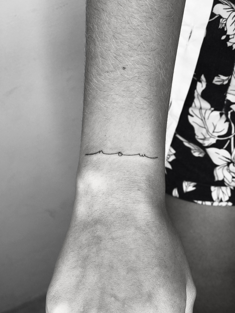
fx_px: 516
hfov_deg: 25.7
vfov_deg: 33.8
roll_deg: +11.2
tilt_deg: -44.8
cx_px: 118
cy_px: 156
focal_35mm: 57
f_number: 2.8
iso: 20
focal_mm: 6.6
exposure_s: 1/52
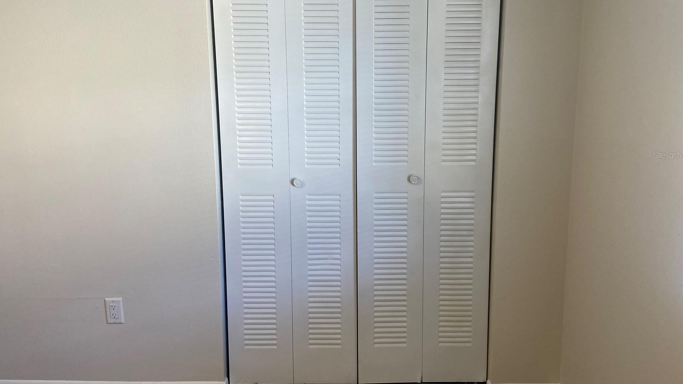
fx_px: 525
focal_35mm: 29
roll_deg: +0.1
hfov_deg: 66.1
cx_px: 345
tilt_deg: -10.0
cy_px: 155
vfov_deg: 40.0
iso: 80
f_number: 1.8
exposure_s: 1/120
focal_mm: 4.25
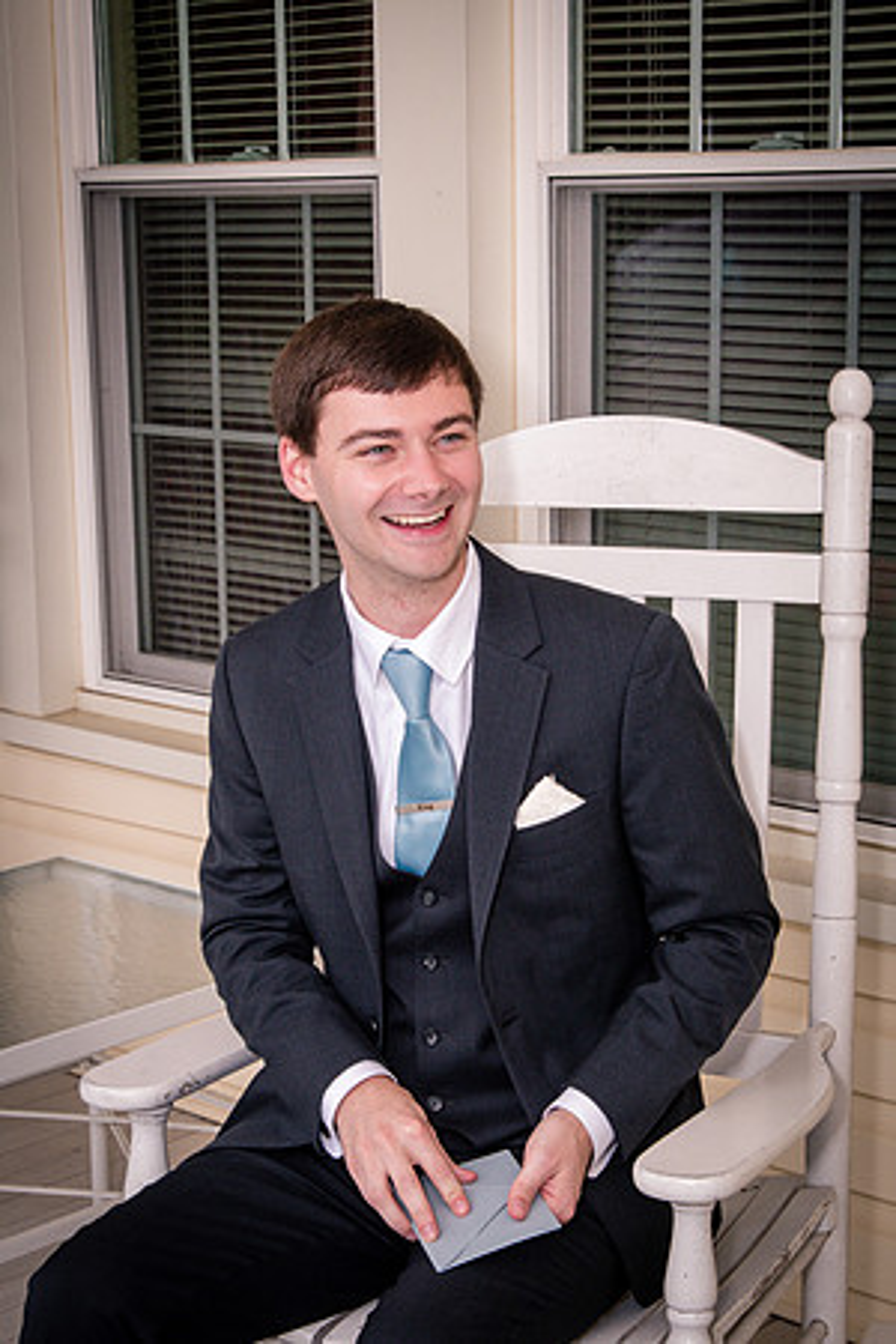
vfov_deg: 29.2
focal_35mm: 69
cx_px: 448
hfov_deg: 19.7
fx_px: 2576
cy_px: 672
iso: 1250
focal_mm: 46
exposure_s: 1/250
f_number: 10
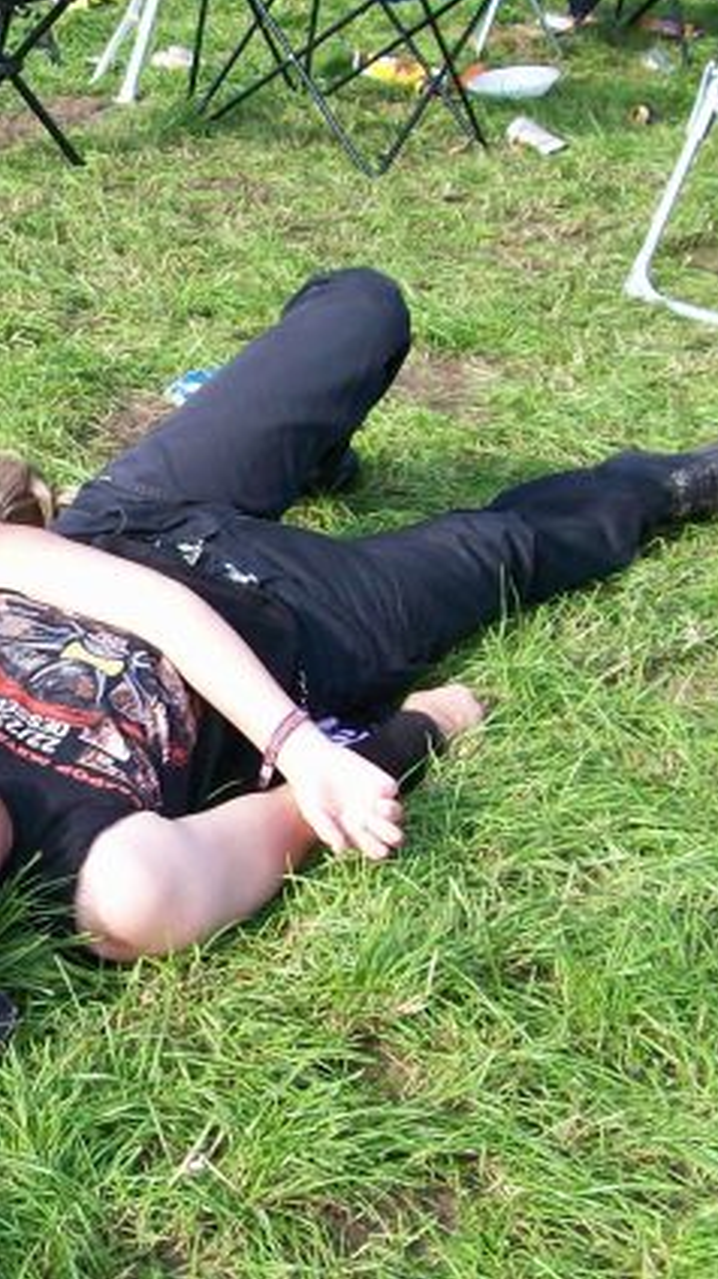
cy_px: 736
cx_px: -247
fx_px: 2509
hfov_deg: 15.4
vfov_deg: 28.6
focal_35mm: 74
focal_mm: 6
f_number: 2.7
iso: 80
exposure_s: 1/418
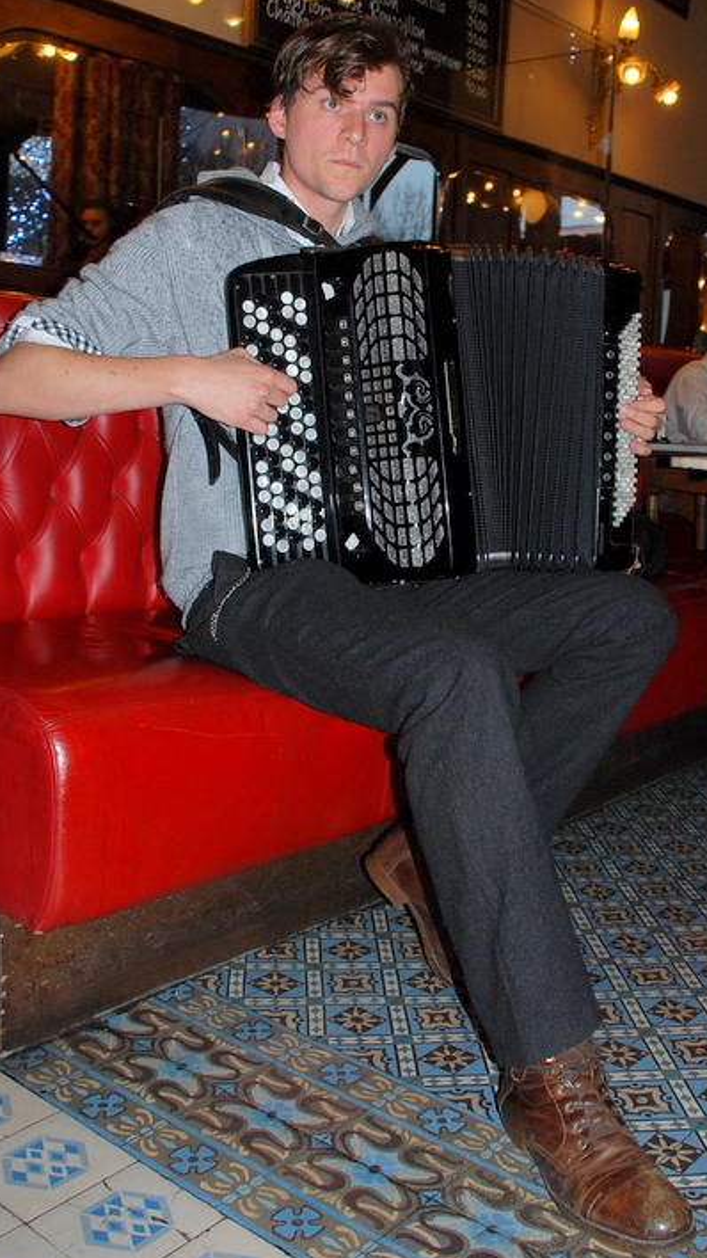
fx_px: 1067
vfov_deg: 61.0
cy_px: 633
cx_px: 385
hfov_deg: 36.6
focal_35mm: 32
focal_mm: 20
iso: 320
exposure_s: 1/60
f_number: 3.8
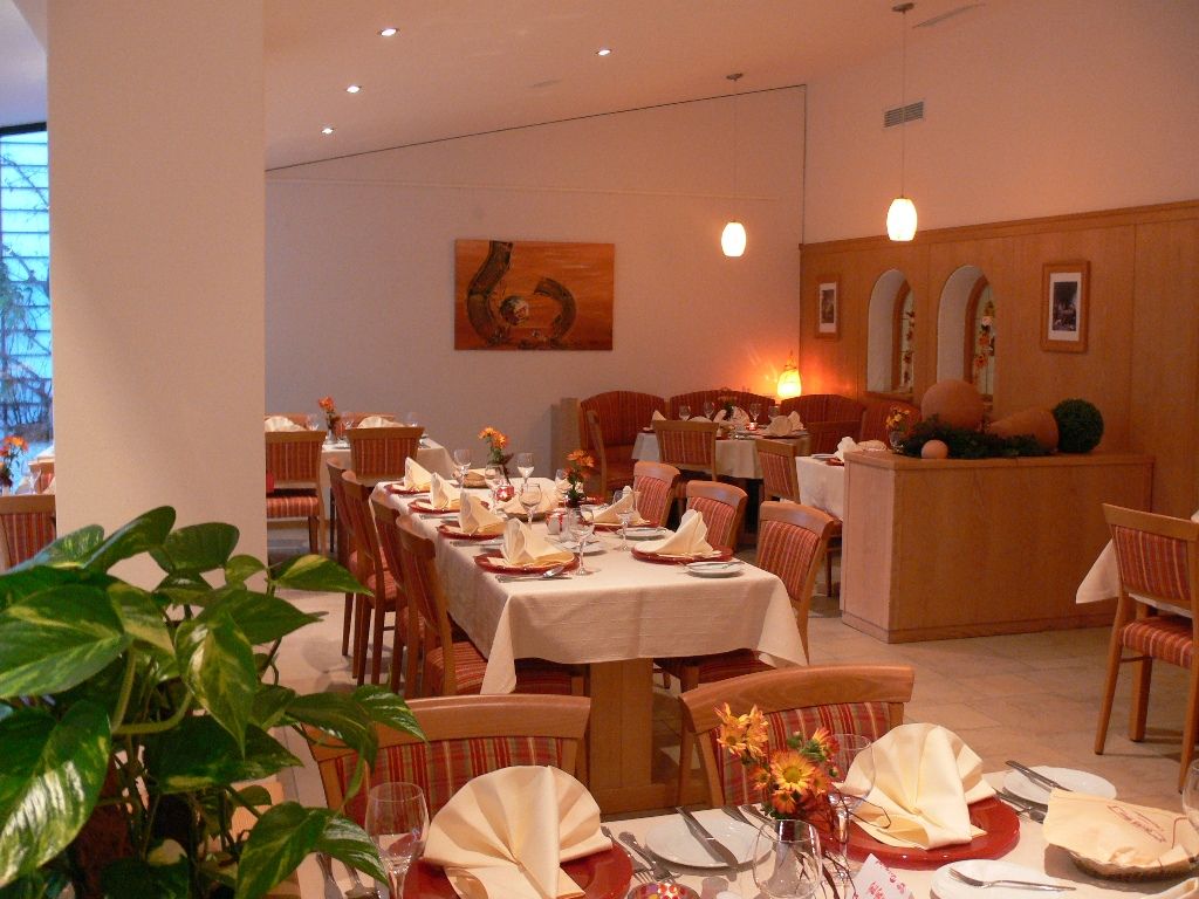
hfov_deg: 52.6
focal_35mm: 35
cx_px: 600
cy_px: 450
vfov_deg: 40.7
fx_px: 1212
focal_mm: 7.4
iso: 200
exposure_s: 1/6
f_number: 2.8
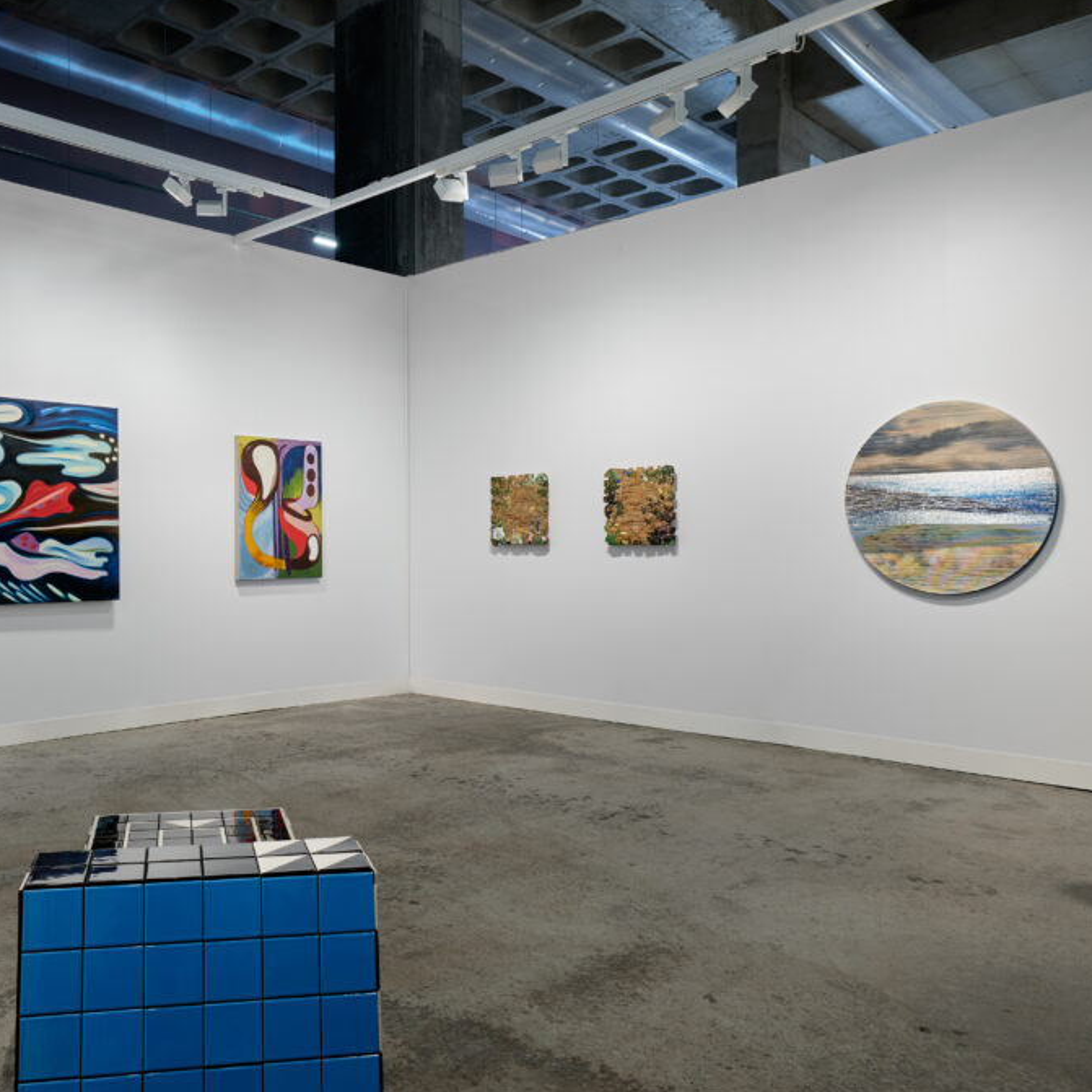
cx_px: 343
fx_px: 1071
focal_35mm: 30
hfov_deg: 52.7
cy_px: 546
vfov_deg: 54.0
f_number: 11
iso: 100
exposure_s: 1
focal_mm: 20
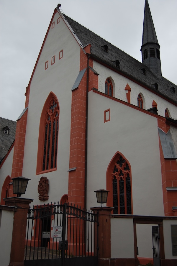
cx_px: 88
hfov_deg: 36.8
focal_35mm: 36
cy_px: 133
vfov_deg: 53.2
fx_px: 266
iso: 200
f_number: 4
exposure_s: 1/500
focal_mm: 24
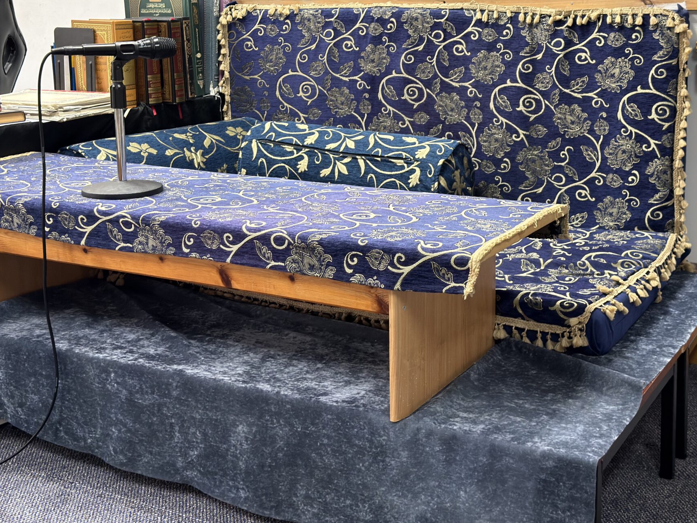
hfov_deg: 36.7
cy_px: 157
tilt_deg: -9.2
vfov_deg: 27.8
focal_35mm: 52
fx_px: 1047
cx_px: 411
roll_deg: +0.3
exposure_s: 1/50
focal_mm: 6.76
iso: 160
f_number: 1.78
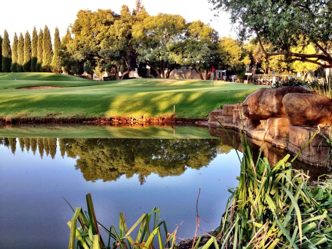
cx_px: 166
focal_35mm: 35
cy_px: 124
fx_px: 336
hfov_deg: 52.6
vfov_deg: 40.7
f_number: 2.4
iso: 64
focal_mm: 4.28
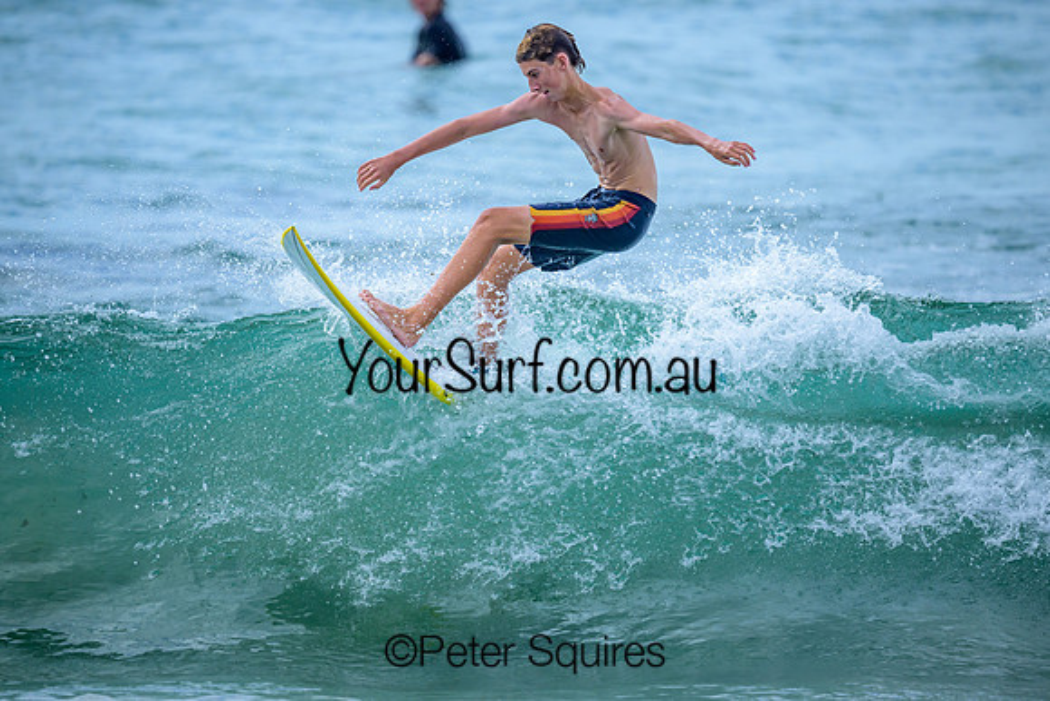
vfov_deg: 1.7
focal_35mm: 800
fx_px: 23338
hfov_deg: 2.6
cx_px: 525
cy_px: 350
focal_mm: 800
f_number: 6.3
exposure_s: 1/3200
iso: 720
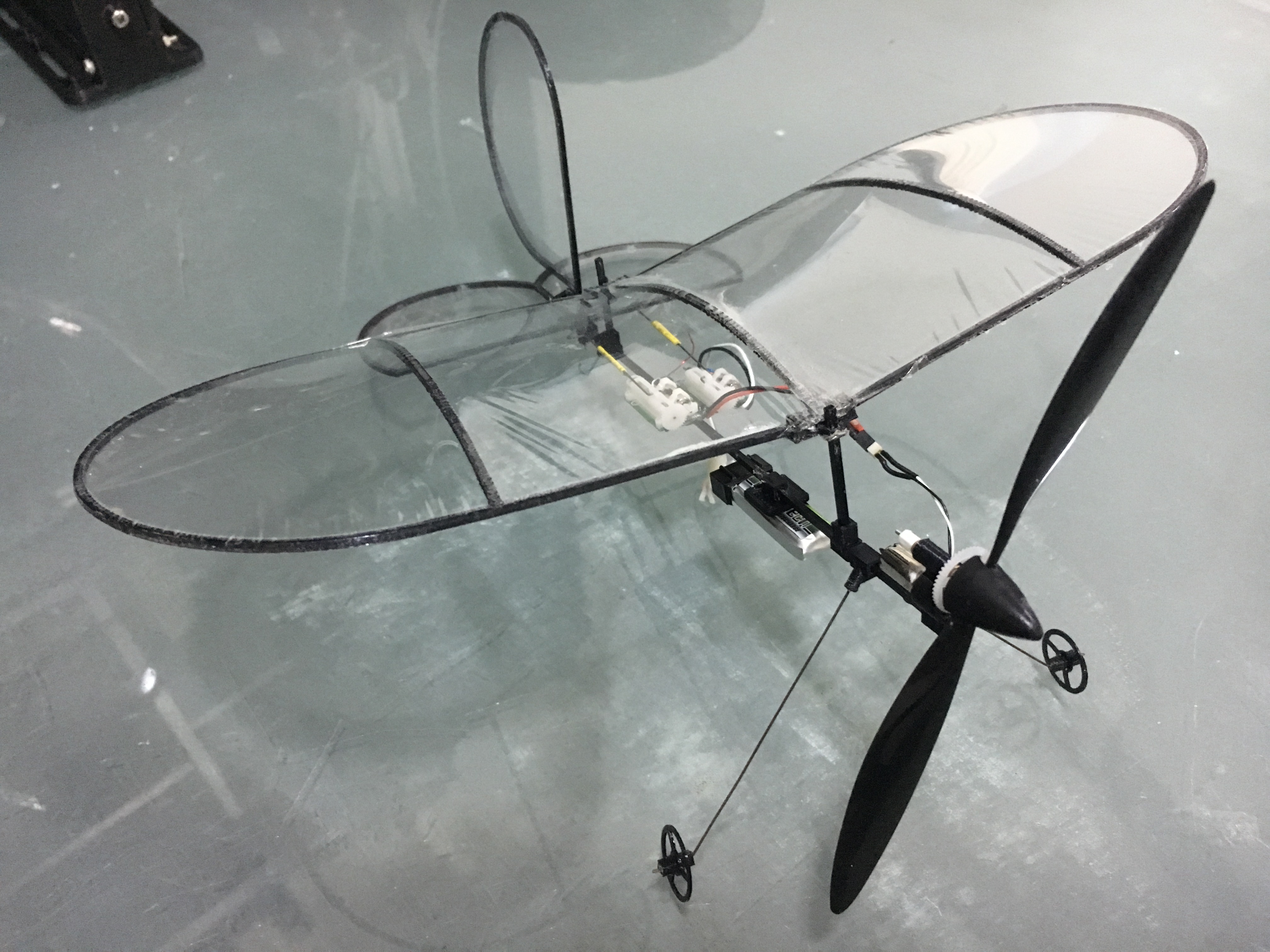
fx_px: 1064
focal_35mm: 29
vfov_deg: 48.2
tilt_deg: -47.7
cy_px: 476
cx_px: 635
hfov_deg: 61.7
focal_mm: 4.15
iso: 320
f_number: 2.2
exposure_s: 1/17
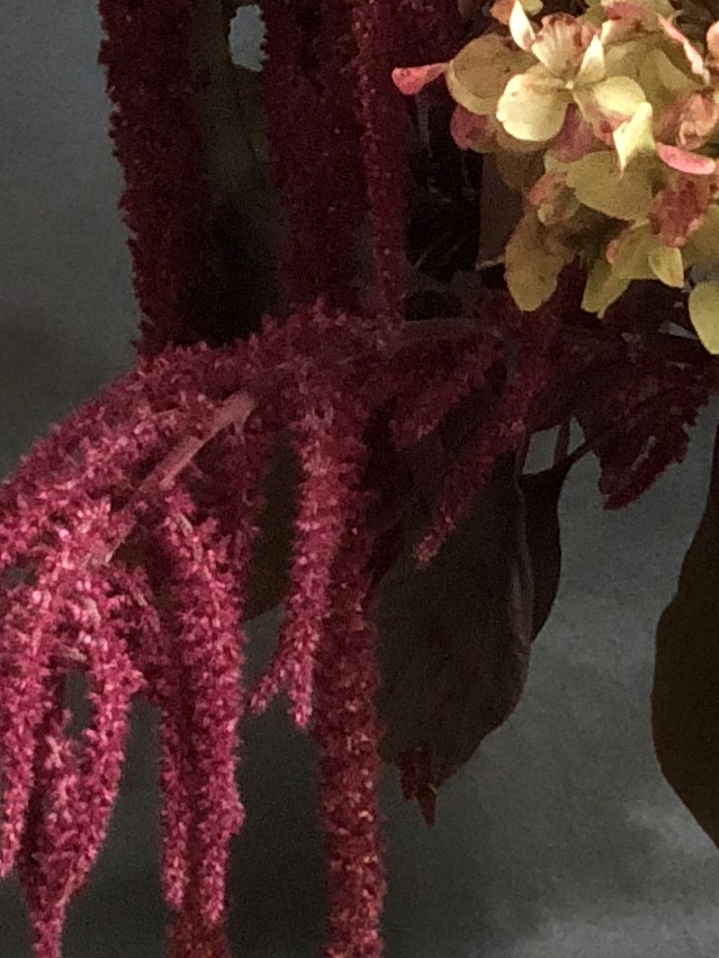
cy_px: -683
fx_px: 6813
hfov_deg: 6.0
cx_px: 889
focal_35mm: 246
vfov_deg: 7.8
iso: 125
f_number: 2.4
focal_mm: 6
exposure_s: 1/25
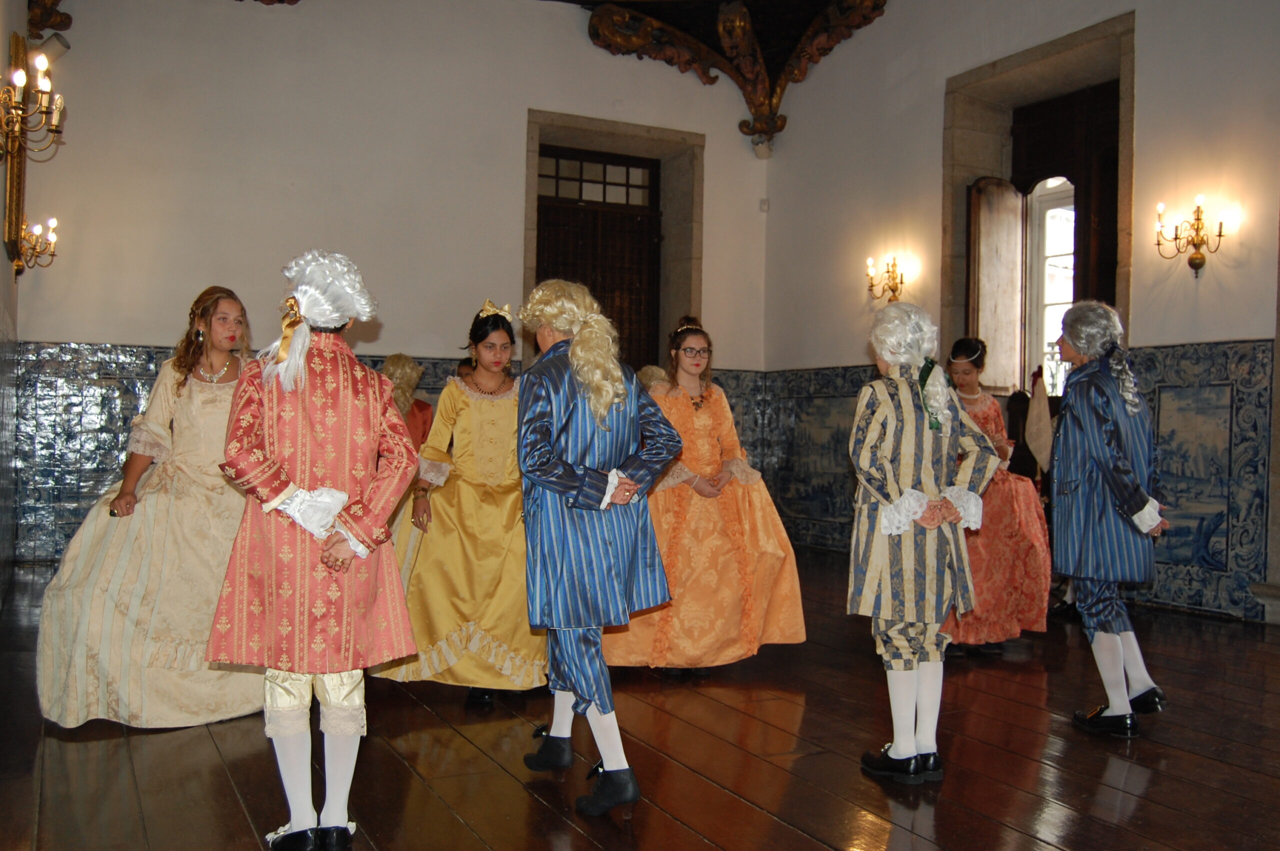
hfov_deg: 57.3
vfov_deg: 39.9
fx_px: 1172
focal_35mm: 33
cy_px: 426
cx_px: 640
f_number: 3.8
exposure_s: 1/60
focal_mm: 22
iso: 400
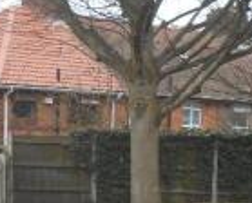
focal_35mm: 155
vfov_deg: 9.7
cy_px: 314
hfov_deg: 12.3
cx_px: 240
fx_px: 1159
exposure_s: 1/160
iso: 80
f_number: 4.2
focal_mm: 6.8
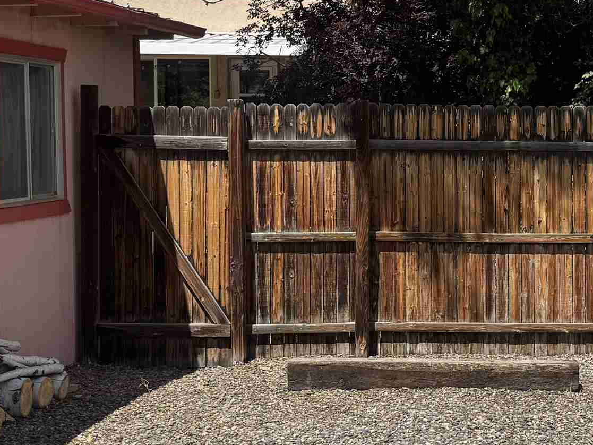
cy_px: 166
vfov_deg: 22.2
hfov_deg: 28.3
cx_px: 531
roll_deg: -0.2
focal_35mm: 66
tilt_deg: -2.8
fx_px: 1131
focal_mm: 6.76
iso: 80
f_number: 1.78
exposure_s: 1/4049
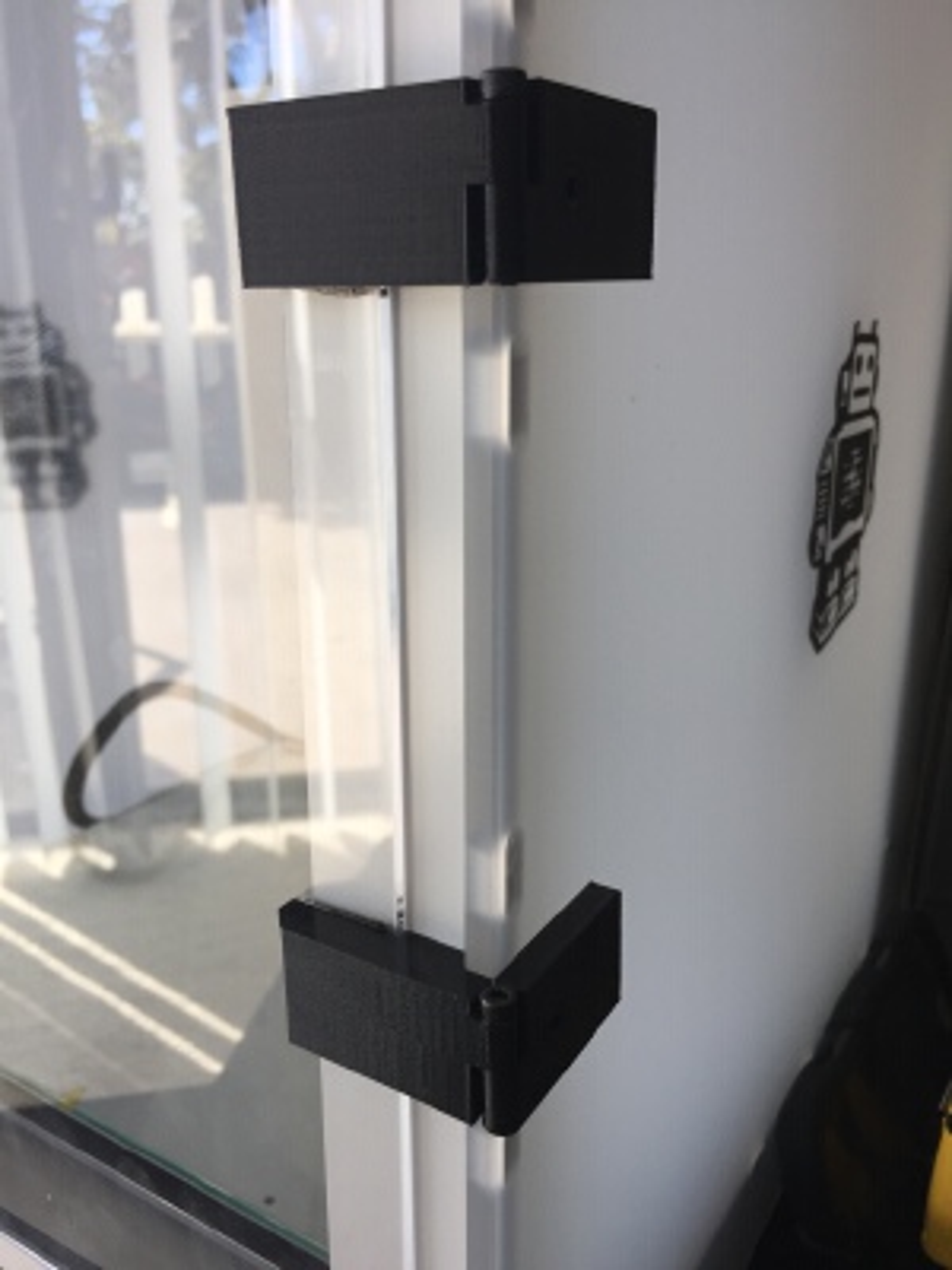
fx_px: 1063
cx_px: 476
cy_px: 635
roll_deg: -0.6
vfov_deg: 61.7
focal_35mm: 29
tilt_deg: -18.7
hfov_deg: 48.2
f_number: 2.2
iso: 32
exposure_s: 1/202
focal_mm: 4.15
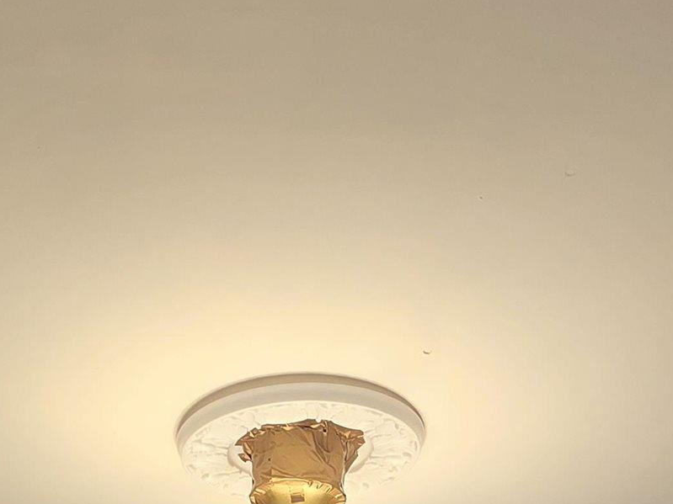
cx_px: 253
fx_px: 972
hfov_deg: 38.0
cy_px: 737
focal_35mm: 50
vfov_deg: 23.7
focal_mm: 2.2
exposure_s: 1/60
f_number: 2.2
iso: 160
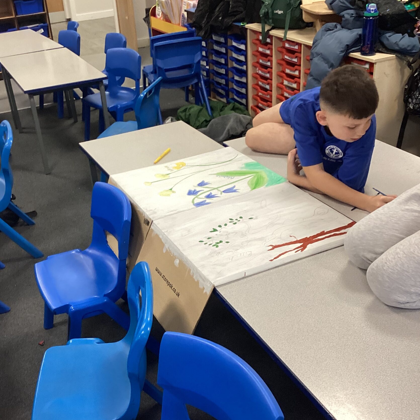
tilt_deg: -31.0
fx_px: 577
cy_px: 241
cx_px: 181
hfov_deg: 39.9
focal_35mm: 42
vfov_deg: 39.9
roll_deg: +4.9
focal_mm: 3.3
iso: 160
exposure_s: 1/60
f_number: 2.4
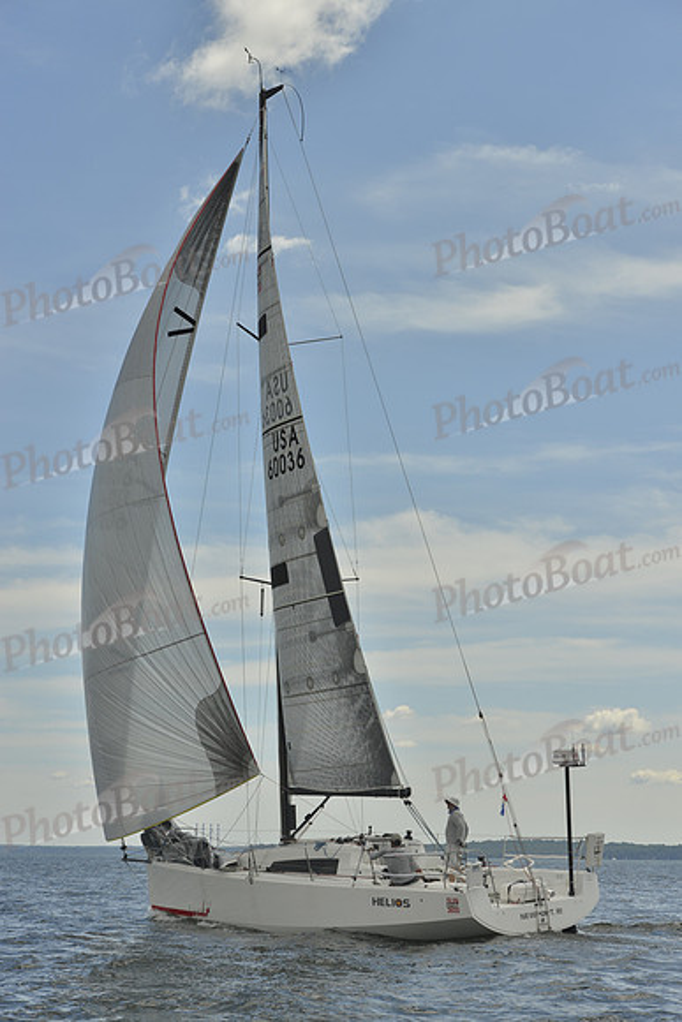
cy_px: 511
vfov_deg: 27.0
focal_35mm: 75
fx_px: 2130
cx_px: 341
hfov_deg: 18.2
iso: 200
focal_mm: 75
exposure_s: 1/1000
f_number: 9
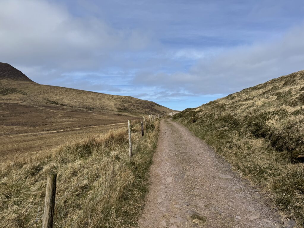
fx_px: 211
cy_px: 114
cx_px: 152
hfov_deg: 71.6
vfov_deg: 56.8
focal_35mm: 24
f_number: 1.78
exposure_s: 1/7092
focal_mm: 6.76
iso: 80
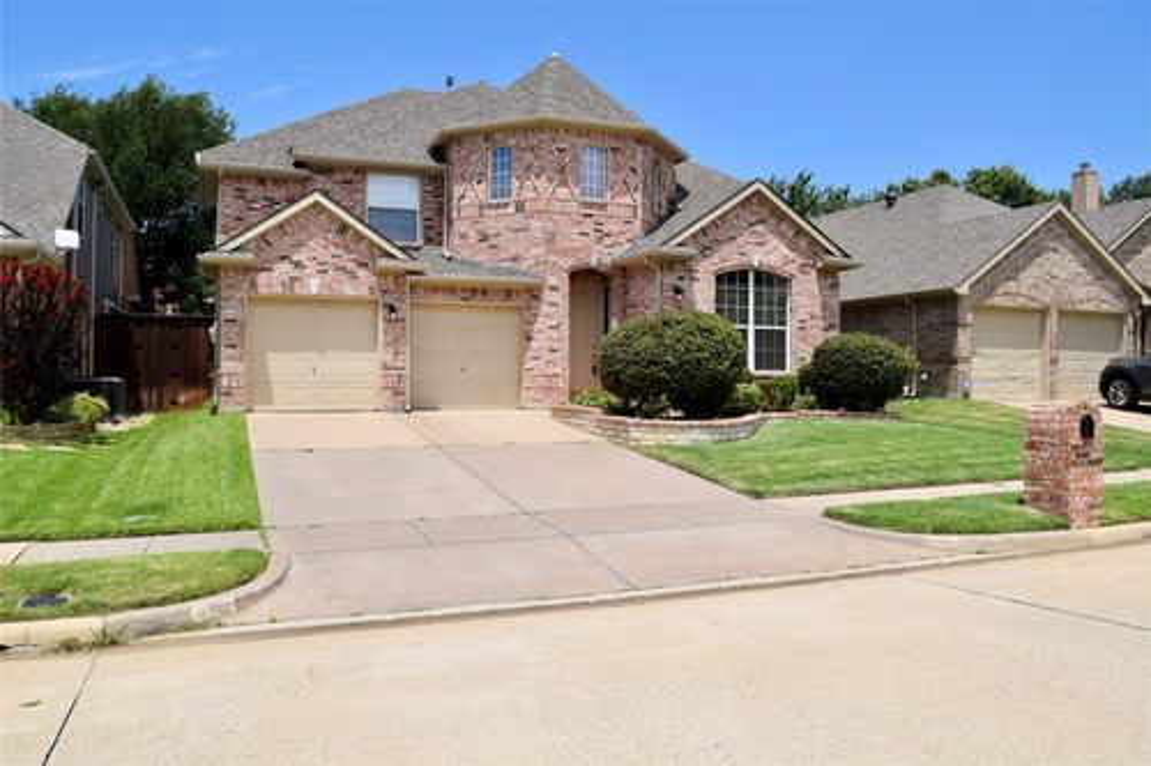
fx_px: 863
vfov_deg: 47.9
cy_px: 383
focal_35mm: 27
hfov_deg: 67.4
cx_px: 576
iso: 200
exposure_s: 1/500
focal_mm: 18
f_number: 11
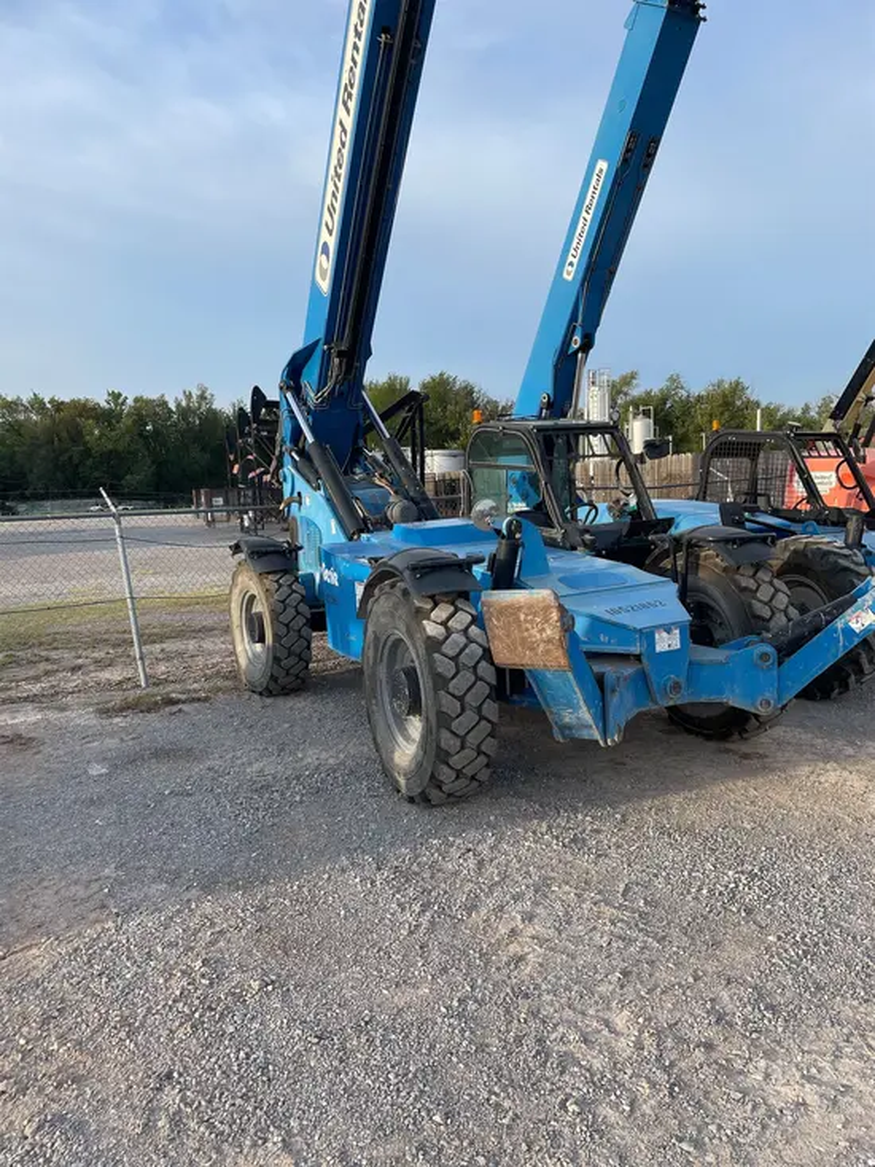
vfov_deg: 67.3
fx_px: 876
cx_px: 438
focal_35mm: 26
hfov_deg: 53.1
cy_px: 584
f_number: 1.6
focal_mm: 4.2
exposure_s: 1/1531
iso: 50
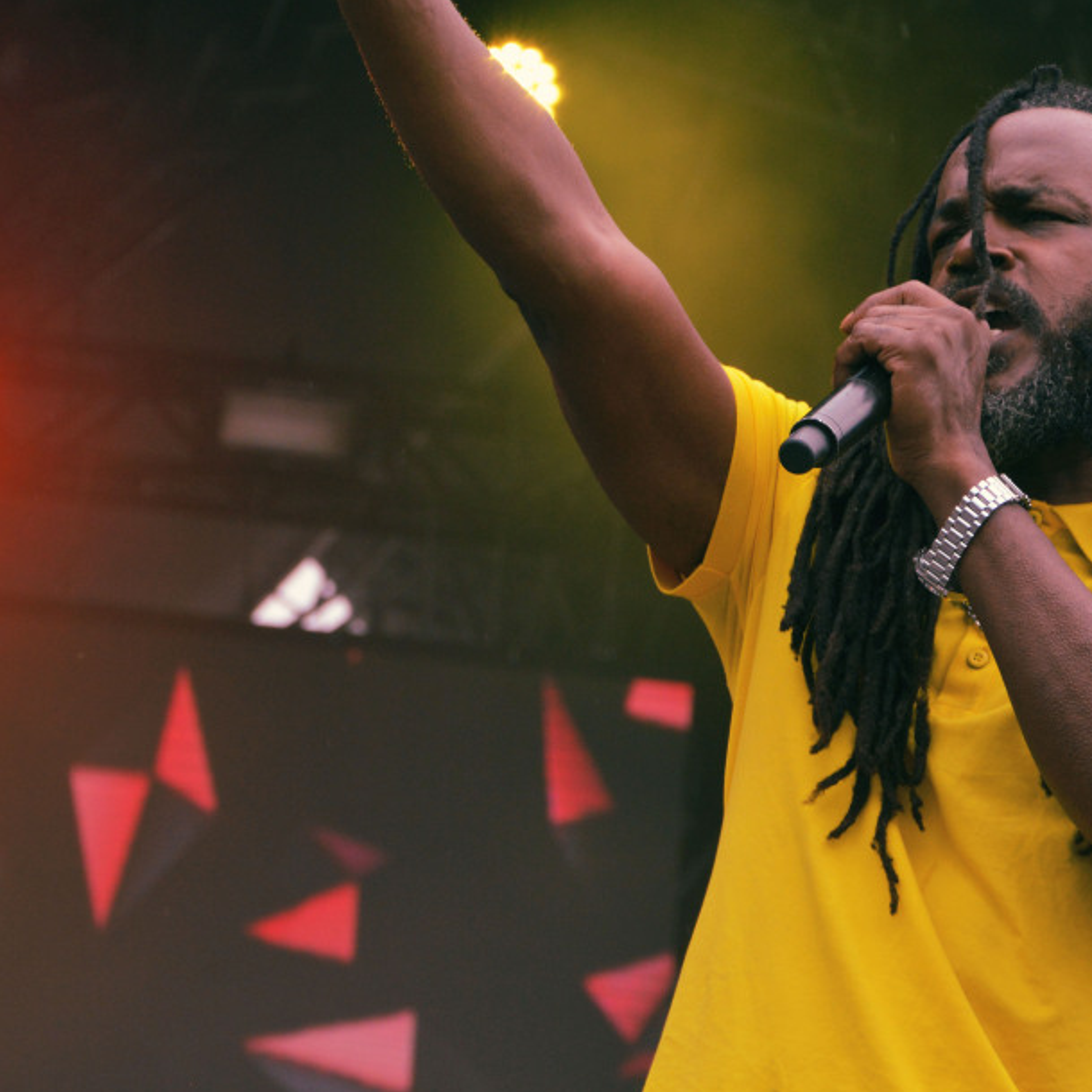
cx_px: 602
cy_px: 412
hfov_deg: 7.6
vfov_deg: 7.6
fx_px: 8244
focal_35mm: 231
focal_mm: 92
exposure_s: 1/400
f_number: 5.6
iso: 400
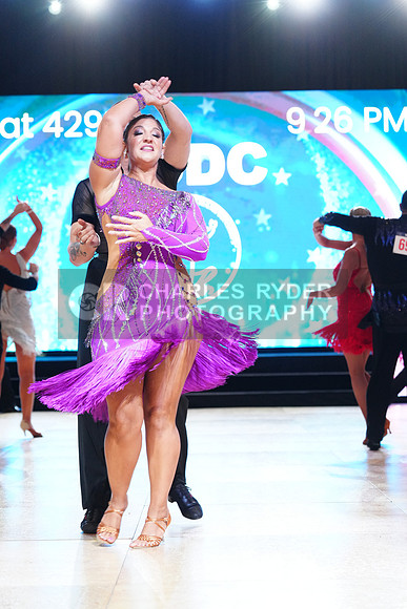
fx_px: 1457
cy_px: 304
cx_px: 204
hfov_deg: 15.9
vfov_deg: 23.6
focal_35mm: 86
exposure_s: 1/250
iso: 2500
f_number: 4
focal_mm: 86
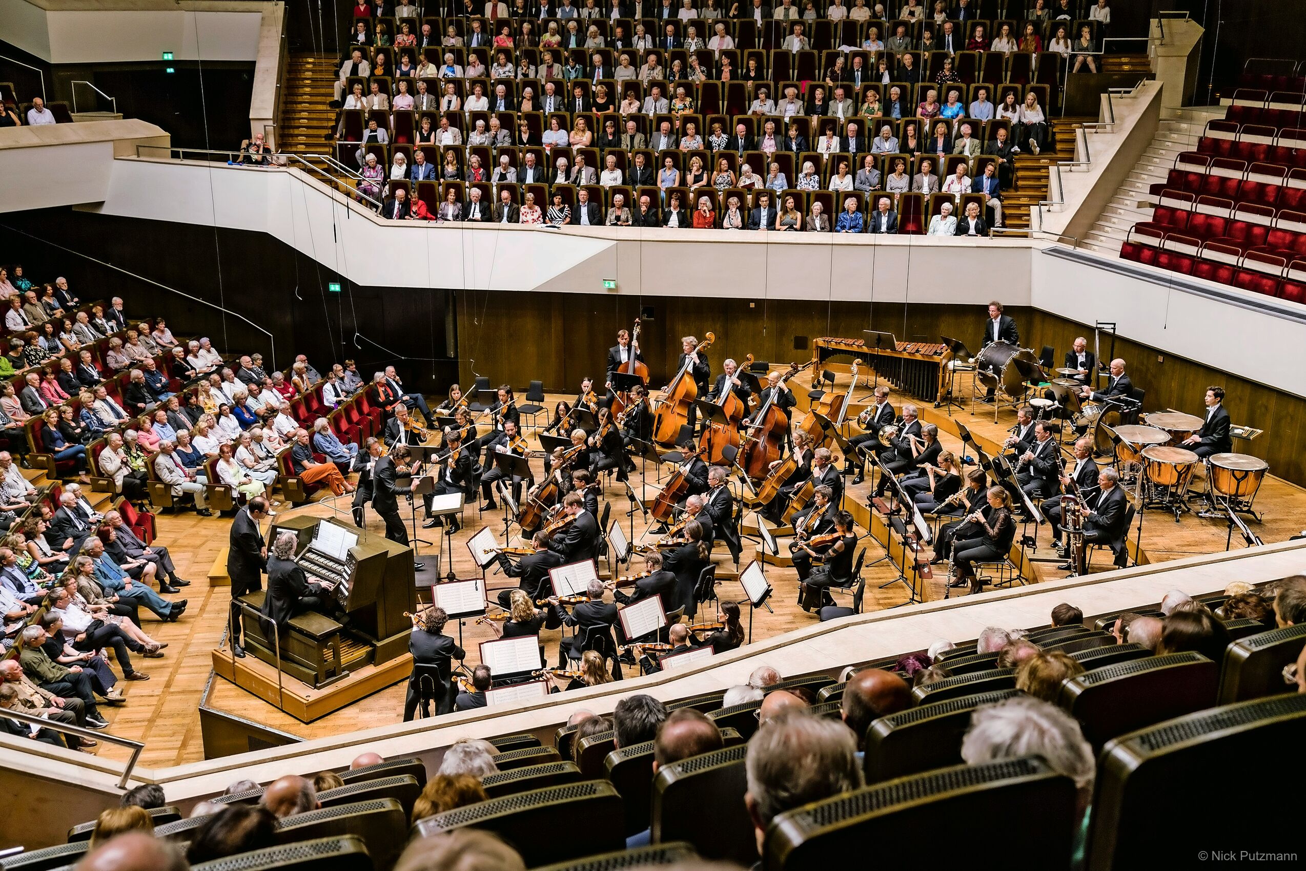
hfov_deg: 53.1
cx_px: 653
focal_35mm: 36
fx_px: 1306
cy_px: 436
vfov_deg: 36.9
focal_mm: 36
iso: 800
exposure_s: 1/80
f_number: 4
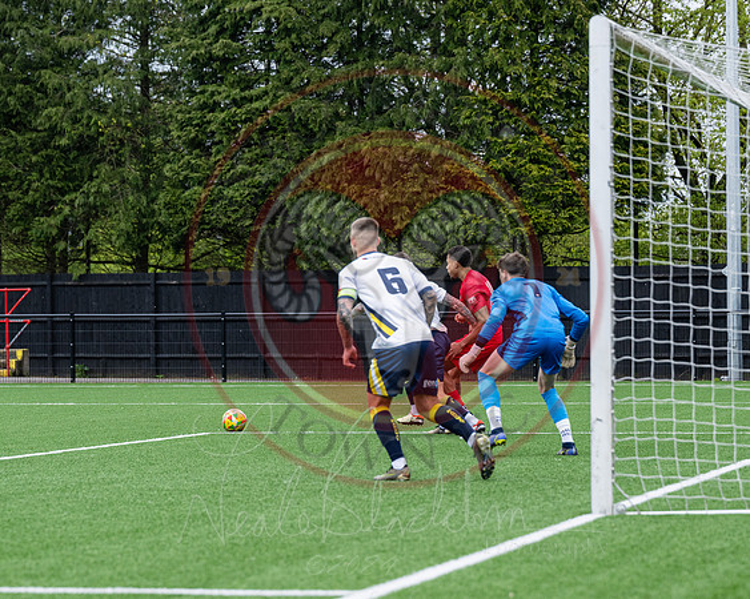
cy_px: 236
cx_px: 426
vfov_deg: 9.9
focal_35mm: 155
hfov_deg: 12.4
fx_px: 3446
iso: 500
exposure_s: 1/2500
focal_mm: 110
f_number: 4
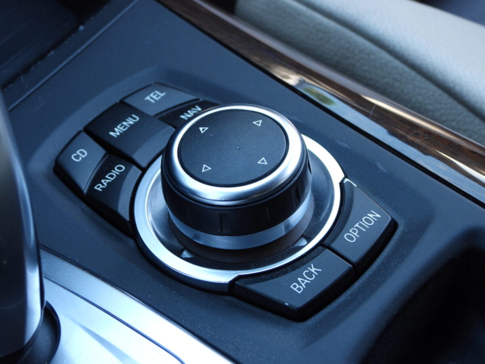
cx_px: 242
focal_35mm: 75
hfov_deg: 26.0
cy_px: 182
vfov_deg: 19.6
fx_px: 1051
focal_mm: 13.5
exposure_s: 1/60
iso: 180
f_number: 3.5
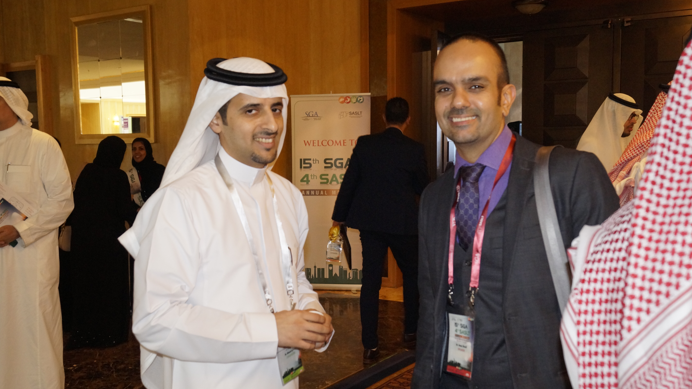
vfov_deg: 31.2
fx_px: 697
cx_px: 347
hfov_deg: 52.8
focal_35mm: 38
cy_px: 215
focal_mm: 24
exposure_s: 1/60
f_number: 5.6
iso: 1600
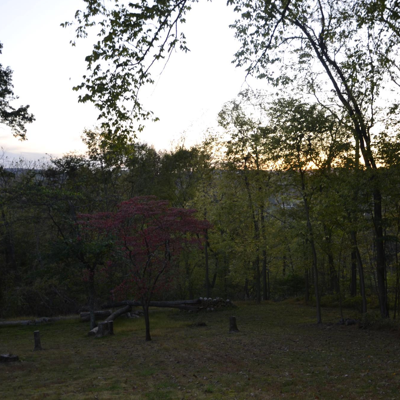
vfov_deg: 47.2
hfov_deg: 47.1
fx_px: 458
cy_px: 198
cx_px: 232
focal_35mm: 35
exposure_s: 1/60
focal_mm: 18
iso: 100
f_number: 3.5
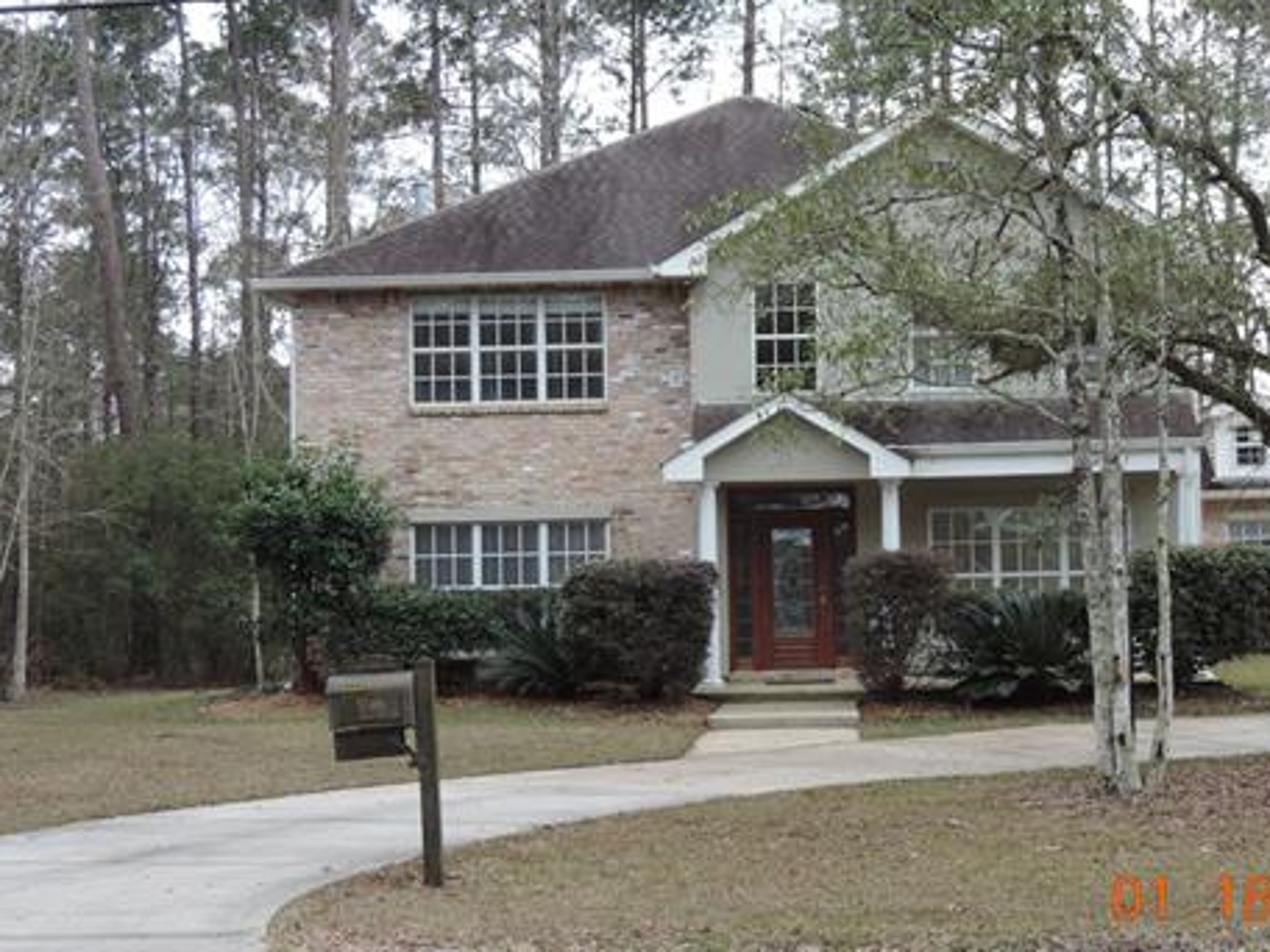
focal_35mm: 66
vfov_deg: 22.2
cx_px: 819
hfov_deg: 29.2
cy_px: 370
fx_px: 2421
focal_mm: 8.3
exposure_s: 1/125
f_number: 3.5
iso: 80
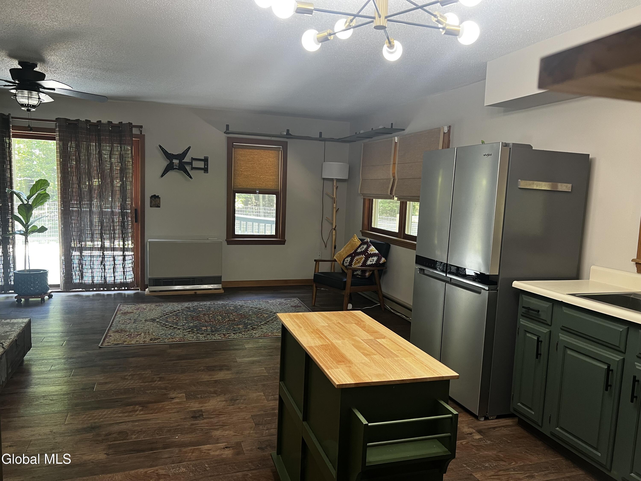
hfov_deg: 67.3
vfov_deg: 53.1
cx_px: 320
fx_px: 481
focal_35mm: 26
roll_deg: -2.2
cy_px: 240
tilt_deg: -6.9
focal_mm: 5.7
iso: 125
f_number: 1.5
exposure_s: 1/60
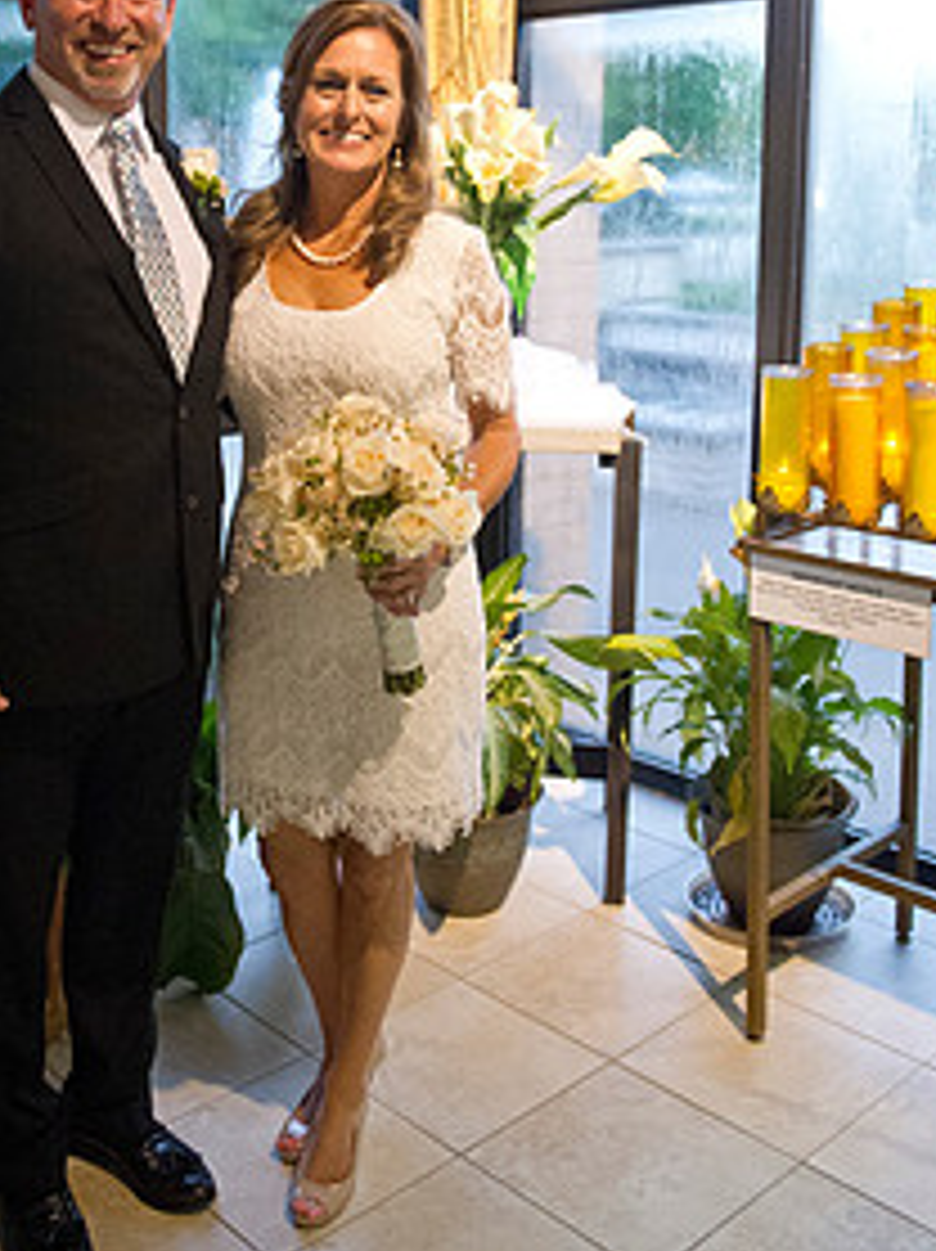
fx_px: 1517
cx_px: 308
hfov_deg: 34.0
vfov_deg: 43.8
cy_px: 356
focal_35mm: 42
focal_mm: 27
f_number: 3.5
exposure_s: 1/125
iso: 5000
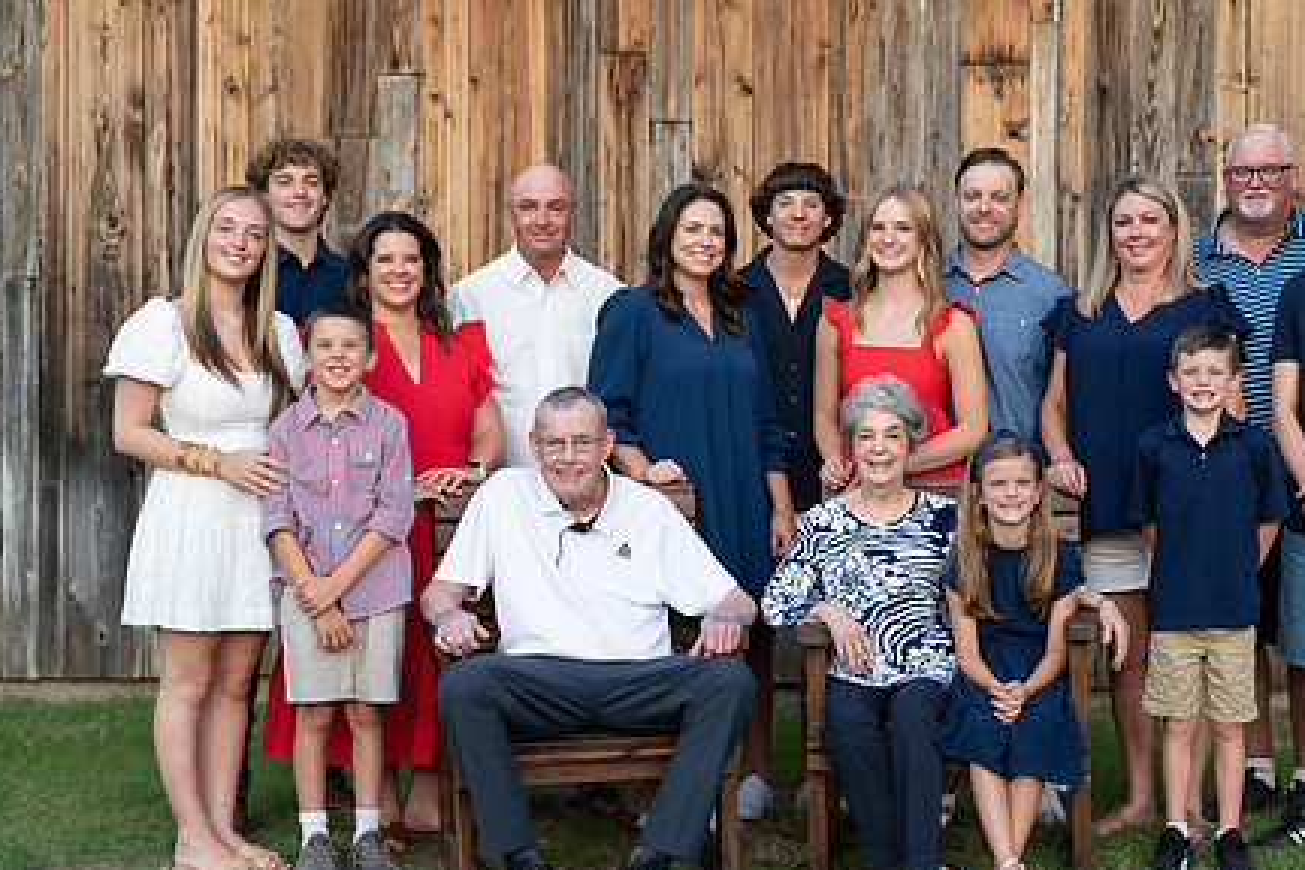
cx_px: 815
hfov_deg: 27.6
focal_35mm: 73
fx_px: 2646
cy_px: 427
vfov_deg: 18.7
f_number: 2.2
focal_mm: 50
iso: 200
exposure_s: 1/800
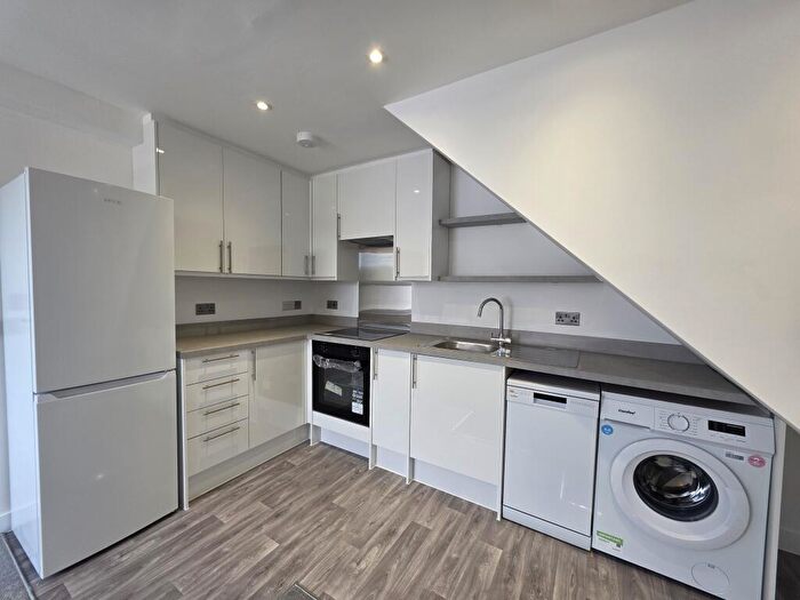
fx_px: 300
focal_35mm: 13
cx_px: 400
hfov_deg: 106.2
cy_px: 300
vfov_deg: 89.9
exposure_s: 1/100
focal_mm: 2.2
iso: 80
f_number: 1.9
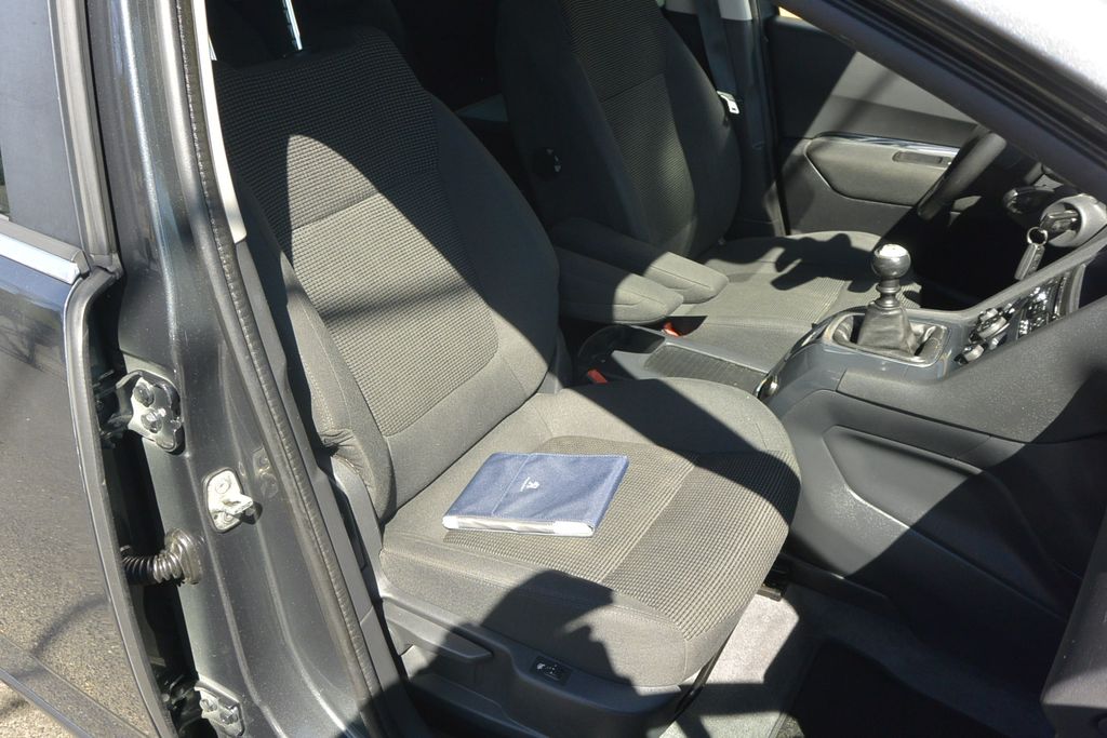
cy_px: 369
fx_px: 892
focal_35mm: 29
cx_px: 554
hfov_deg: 63.7
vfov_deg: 45.0
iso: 160
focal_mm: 11
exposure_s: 1/400
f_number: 3.5
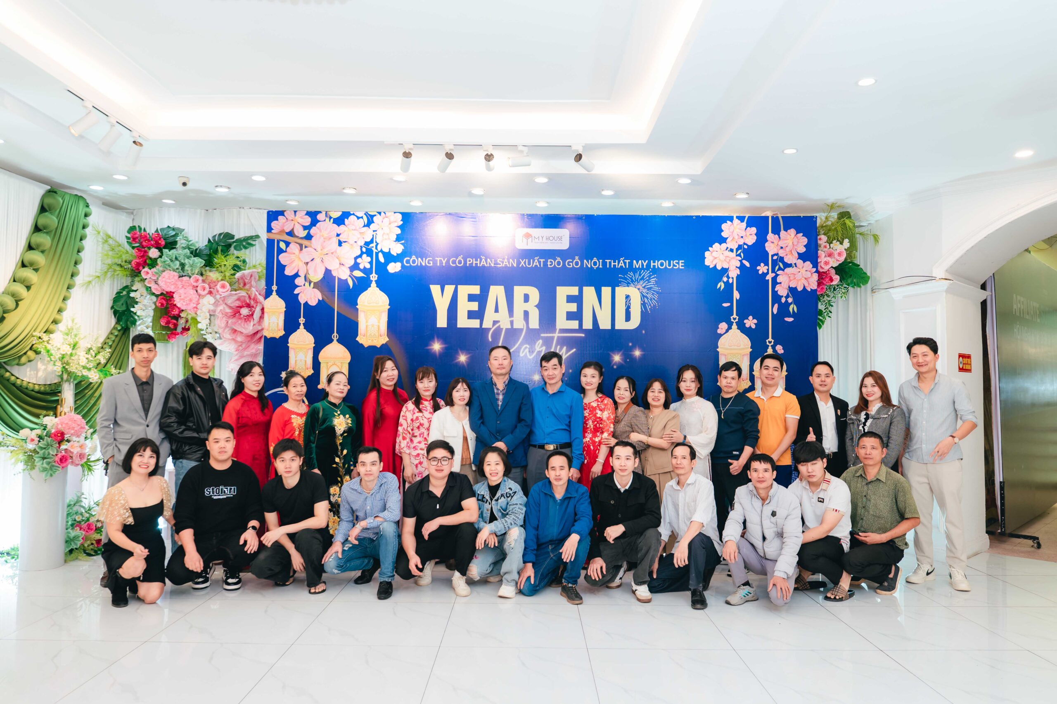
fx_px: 705
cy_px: 352
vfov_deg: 53.1
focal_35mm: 24
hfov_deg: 73.7
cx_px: 528
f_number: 2.8
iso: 320
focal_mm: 24
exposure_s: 1/125
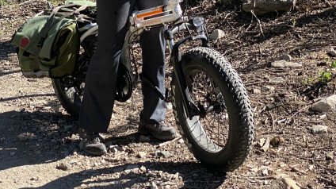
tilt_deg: -10.4
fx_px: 953
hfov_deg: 19.8
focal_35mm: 107
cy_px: -30
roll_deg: +3.5
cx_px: 74
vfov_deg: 11.1
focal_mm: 6
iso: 20
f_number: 2
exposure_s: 1/648
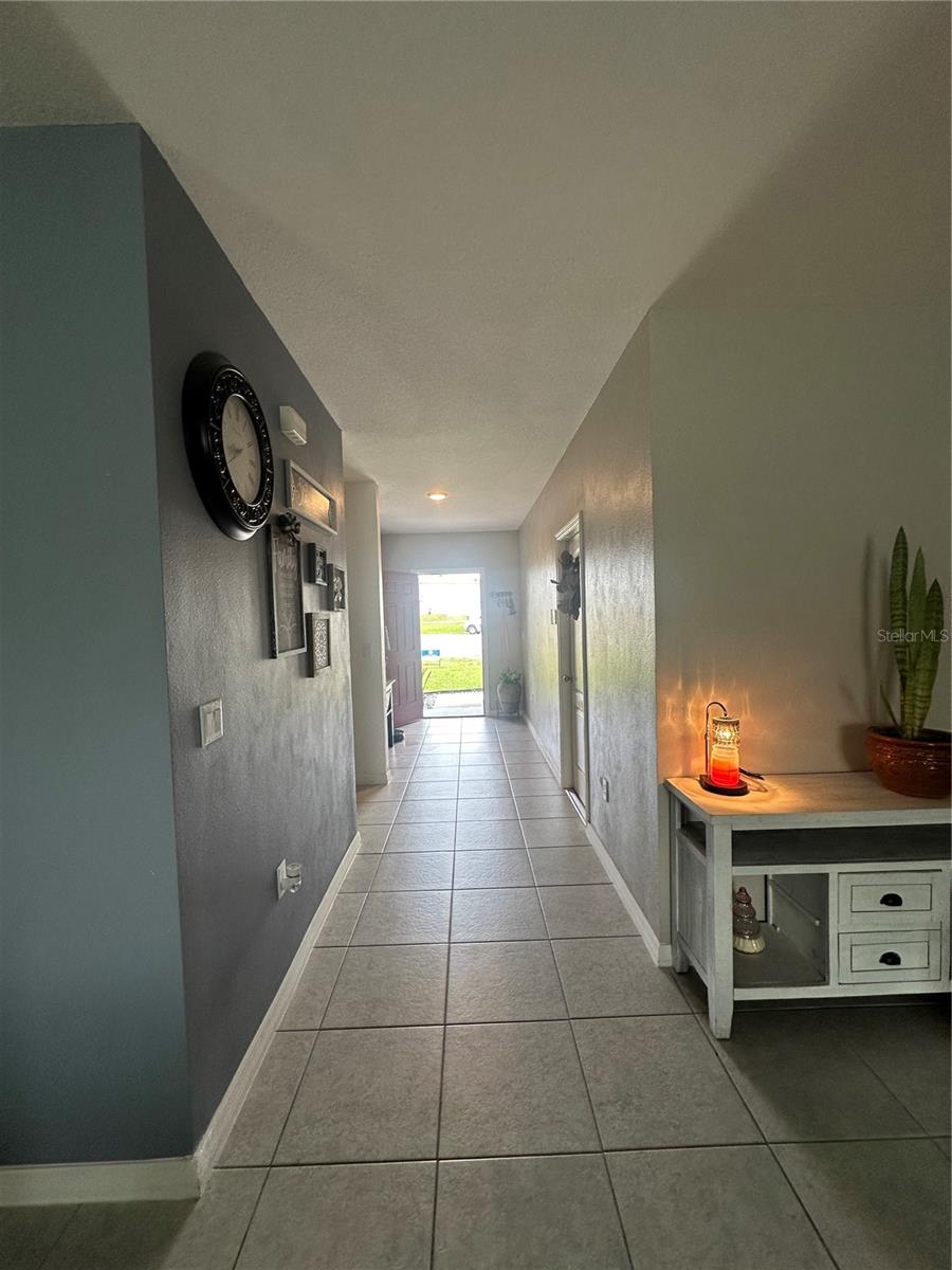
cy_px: 635
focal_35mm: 14
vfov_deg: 102.1
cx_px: 476
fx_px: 513
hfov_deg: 85.7
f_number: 2.2
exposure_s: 1/120
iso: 80
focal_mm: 2.22
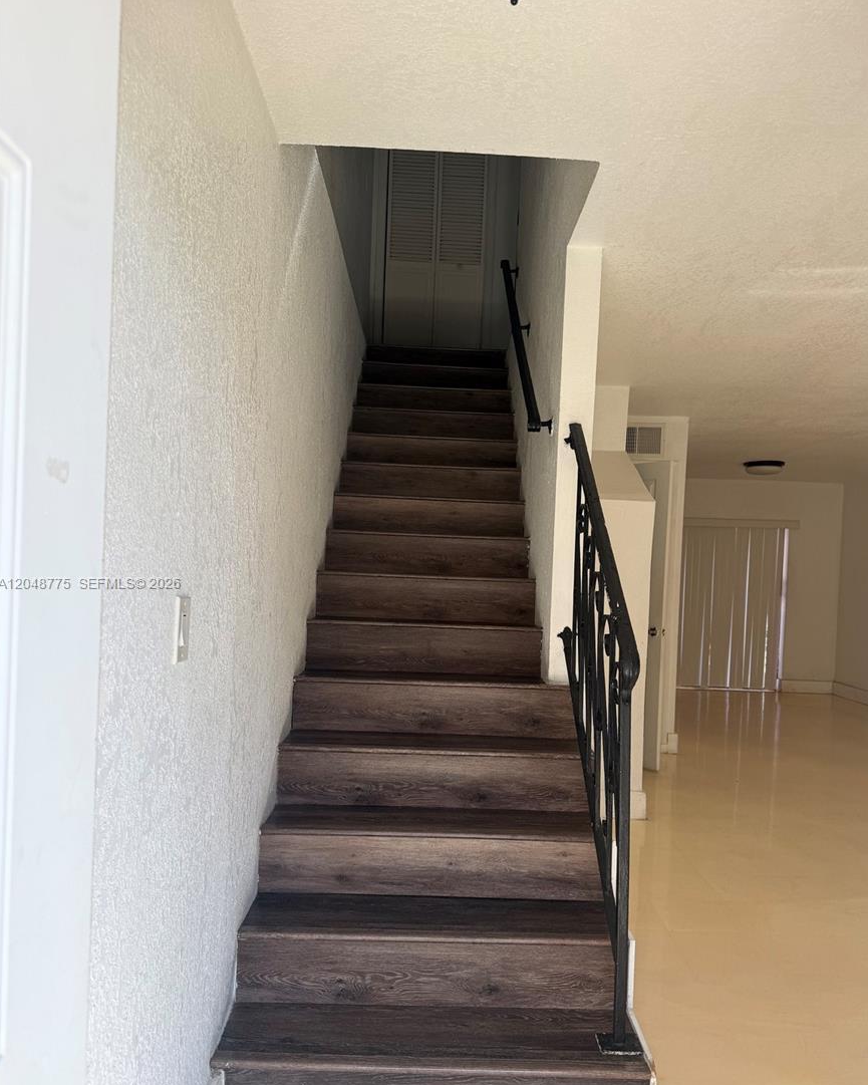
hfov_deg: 54.9
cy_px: 584
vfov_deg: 65.9
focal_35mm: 26
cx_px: 446
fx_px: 835
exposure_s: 1/627
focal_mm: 6.76
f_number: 1.78
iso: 80
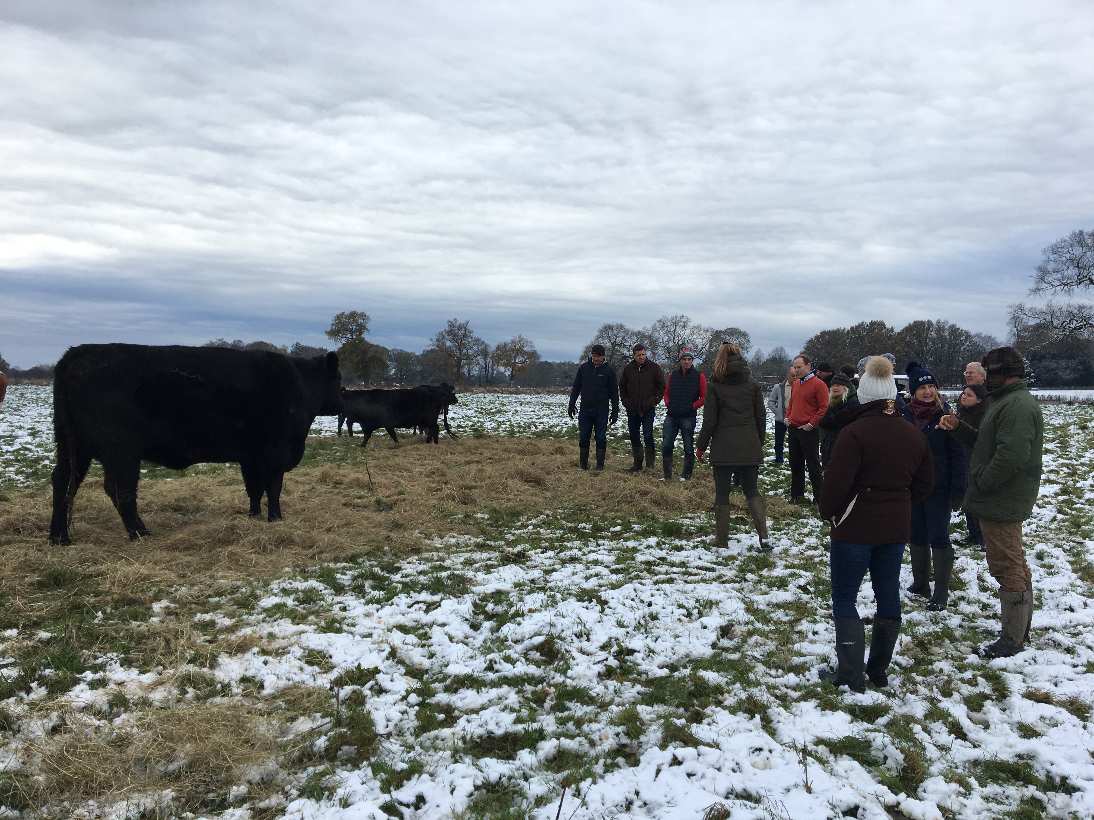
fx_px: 917
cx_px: 547
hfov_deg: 61.7
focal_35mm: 29
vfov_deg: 48.2
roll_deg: -0.2
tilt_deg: -1.5
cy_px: 410
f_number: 2.2
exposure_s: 1/553
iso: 25
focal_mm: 4.15
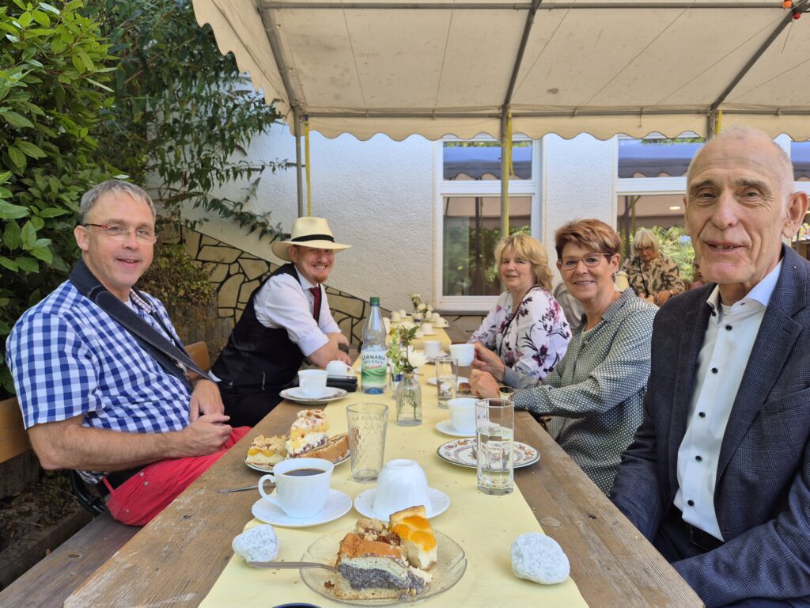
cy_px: 304
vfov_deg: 58.9
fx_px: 538
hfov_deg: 73.9
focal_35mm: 23
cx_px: 405
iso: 40
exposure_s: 1/180
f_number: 1.8
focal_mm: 5.4
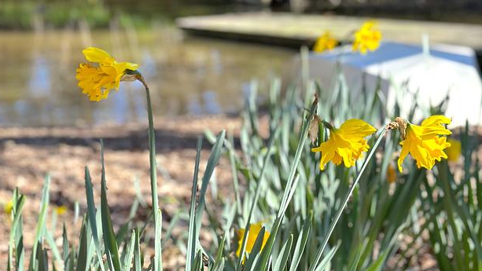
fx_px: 677
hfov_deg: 39.2
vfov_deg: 22.6
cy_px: 146
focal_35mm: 53
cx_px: 239
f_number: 1.78
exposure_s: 1/1517
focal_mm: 6.86
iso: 80
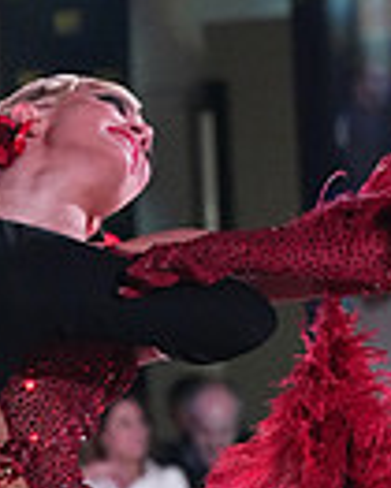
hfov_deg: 2.7
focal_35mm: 581
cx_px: -114
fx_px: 8394
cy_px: 719
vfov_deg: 3.3
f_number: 5.6
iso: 10000
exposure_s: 1/400
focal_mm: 140
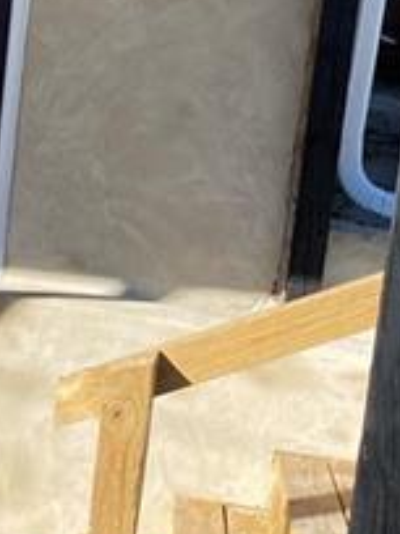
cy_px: 359
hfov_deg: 13.7
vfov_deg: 20.0
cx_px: -293
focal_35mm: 98
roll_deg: -3.5
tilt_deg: -9.7
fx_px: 1510
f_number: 1.8
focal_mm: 4.25
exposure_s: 1/1034
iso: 32
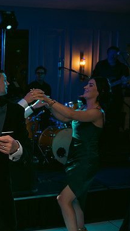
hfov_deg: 21.7
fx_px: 313
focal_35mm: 51
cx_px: -29
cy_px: 114
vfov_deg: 40.6
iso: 800
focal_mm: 32
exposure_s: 1/160
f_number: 3.5
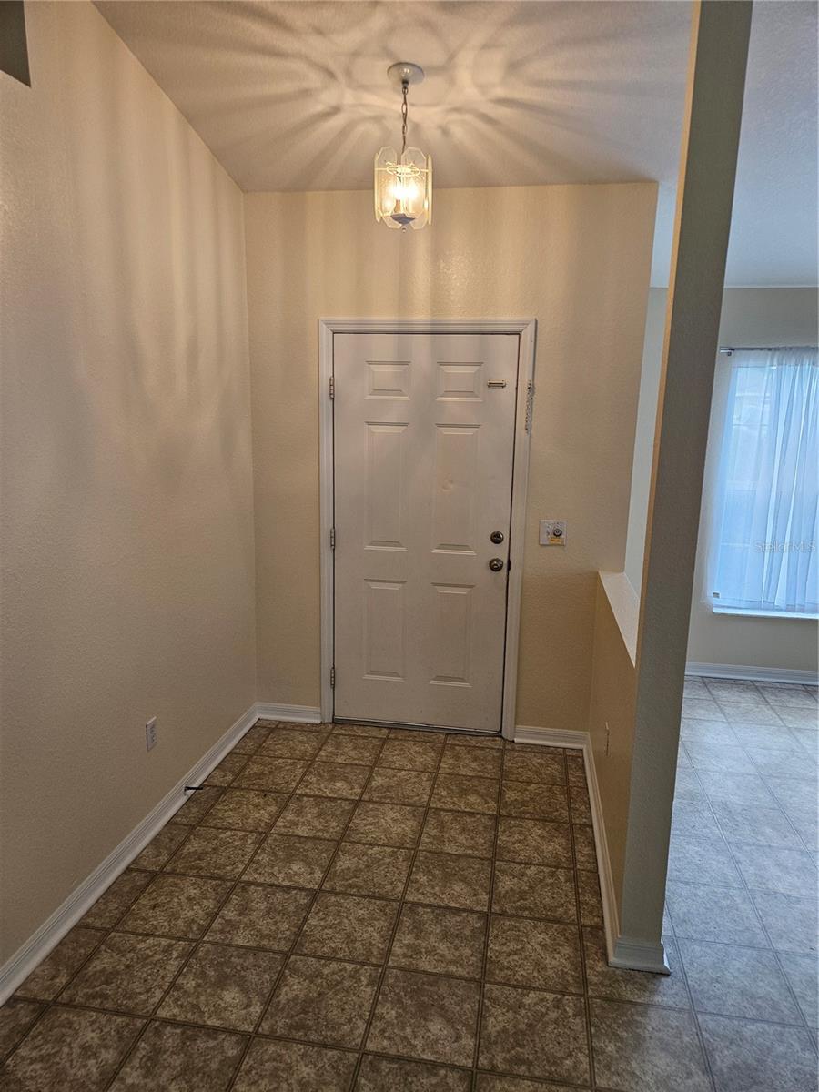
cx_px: 410
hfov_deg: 58.9
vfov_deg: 73.9
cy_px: 546
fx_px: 726
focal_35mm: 23
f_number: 1.8
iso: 125
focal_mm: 5.4
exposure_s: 1/120
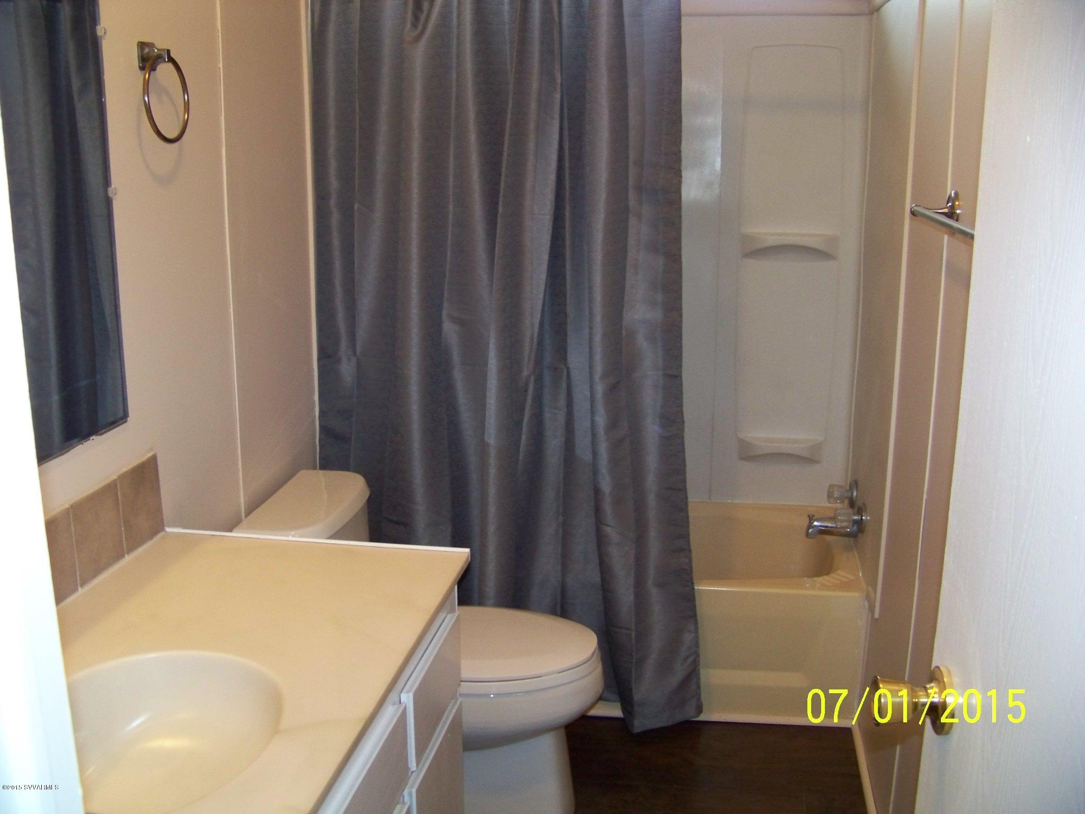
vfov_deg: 39.7
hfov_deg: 51.4
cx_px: 542
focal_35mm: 36
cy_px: 407
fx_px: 1128
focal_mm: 5.85
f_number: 2.8
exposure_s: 1/30
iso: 200
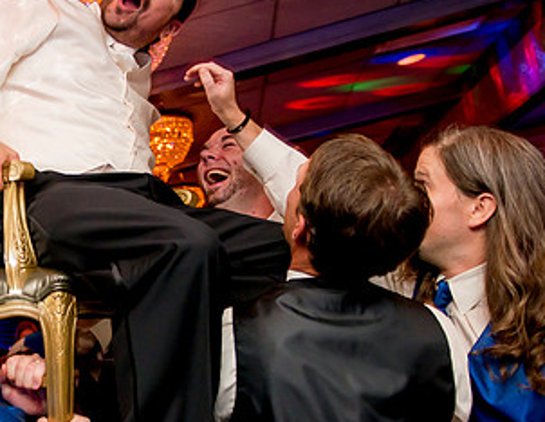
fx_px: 844
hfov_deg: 33.0
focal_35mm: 53
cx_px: 9
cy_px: 176
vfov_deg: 28.0
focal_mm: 24
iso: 1000
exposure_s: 1/50
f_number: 2.8
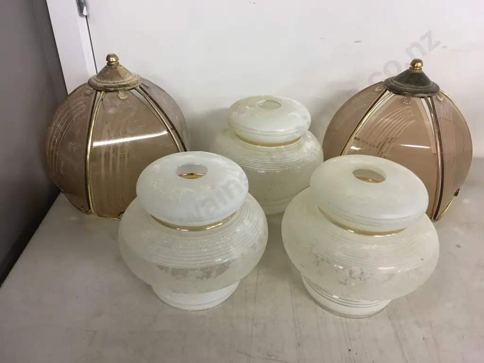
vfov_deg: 48.2
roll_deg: -1.1
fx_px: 405
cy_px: 182
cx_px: 242
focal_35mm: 29
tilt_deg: -31.6
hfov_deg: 61.7
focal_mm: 4.15
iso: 40
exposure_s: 1/17
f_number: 2.2
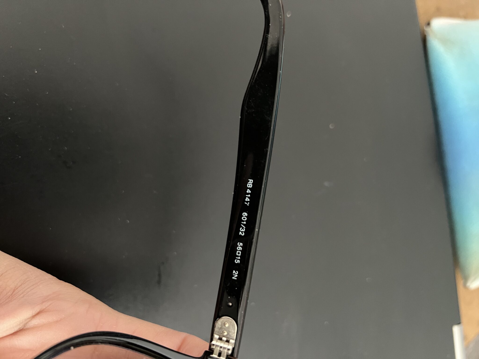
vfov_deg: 53.1
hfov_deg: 67.3
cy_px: 180
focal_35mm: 26
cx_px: 240
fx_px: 360
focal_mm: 5.7
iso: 640
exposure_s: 1/28
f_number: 1.5
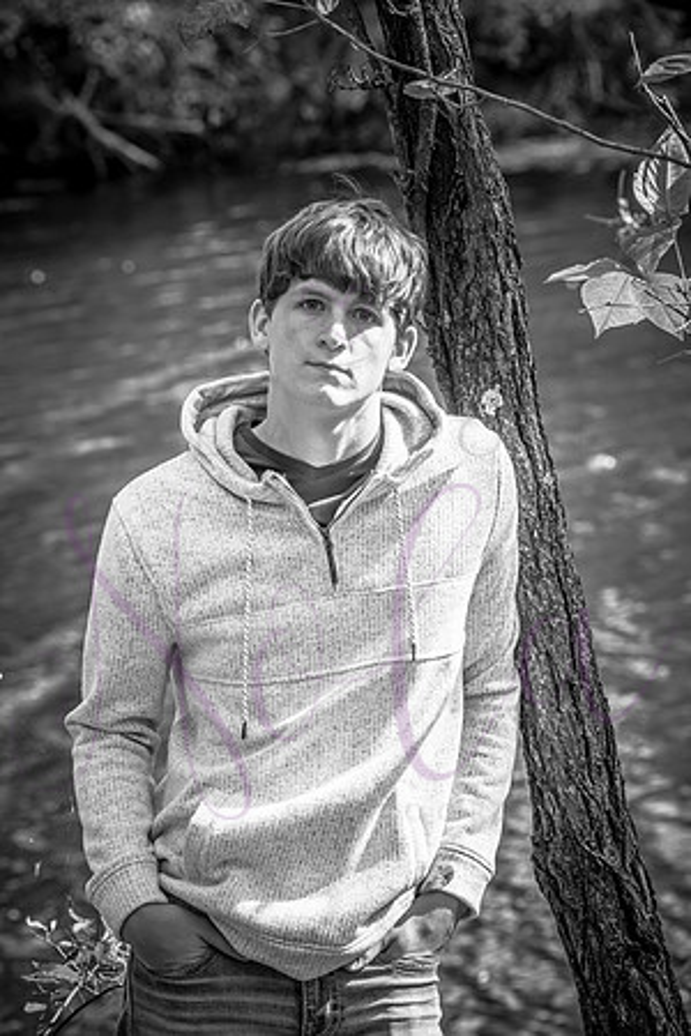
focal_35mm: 170
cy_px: 518
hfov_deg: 8.1
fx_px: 4894
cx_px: 346
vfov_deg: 12.1
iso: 800
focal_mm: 170
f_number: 10
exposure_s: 1/640
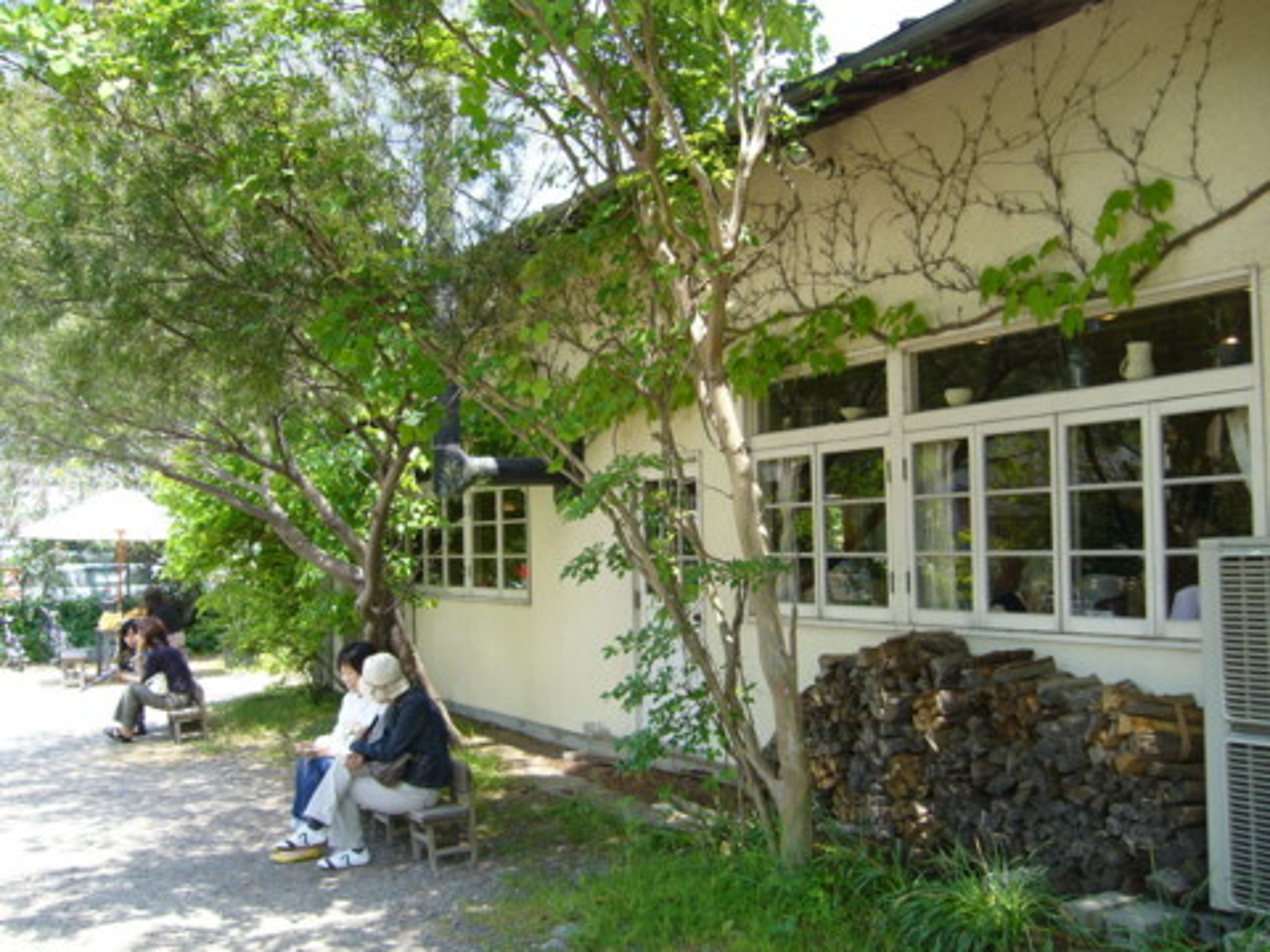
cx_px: 635
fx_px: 1284
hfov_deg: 52.6
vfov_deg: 40.7
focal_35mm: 35
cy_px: 476
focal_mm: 5.8
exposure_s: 1/160
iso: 80
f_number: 2.8
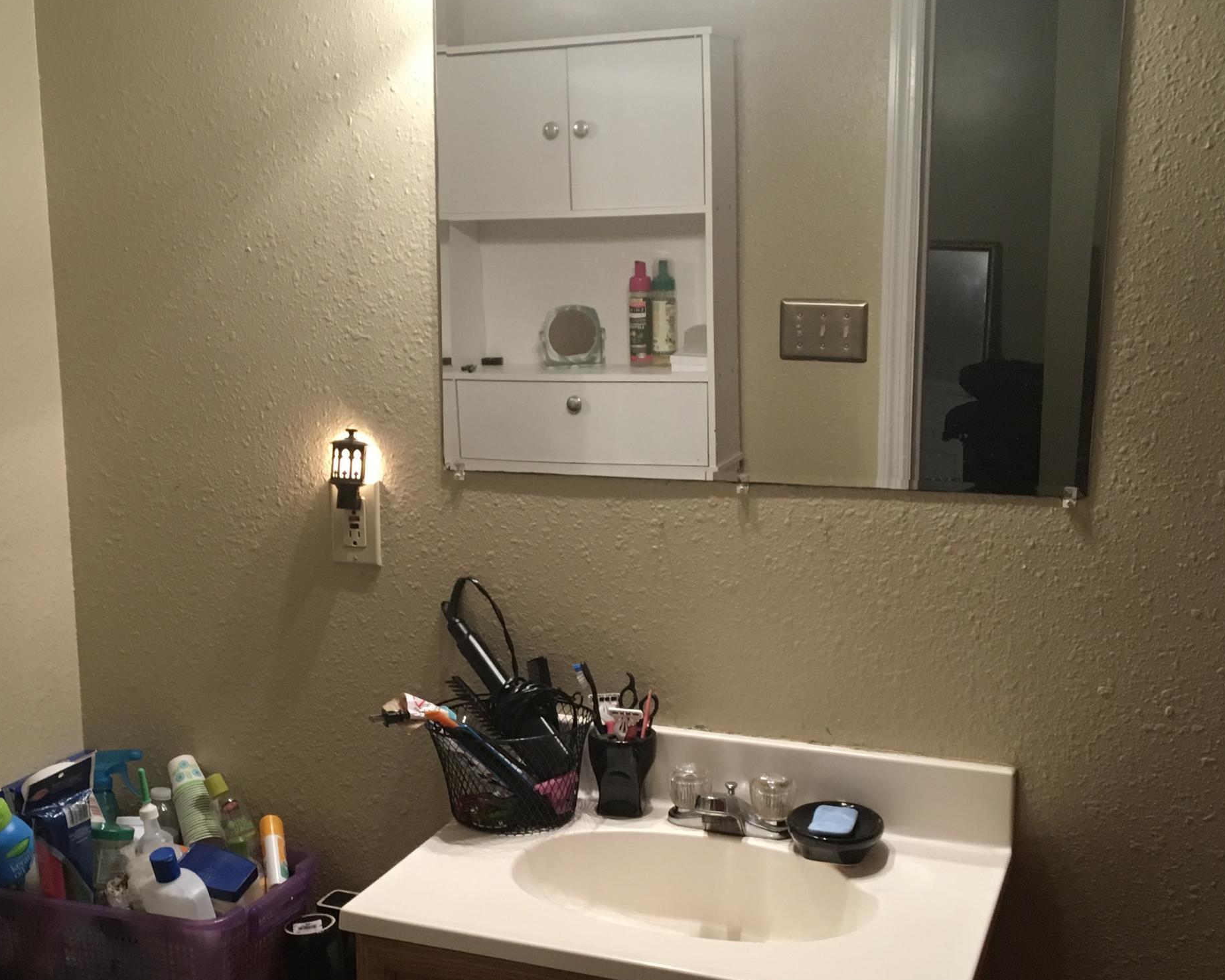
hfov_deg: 40.0
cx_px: 435
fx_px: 1668
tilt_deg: -11.5
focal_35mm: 46
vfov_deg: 32.6
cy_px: 611
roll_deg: +1.2
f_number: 2.2
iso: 125
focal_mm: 4.15
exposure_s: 1/30
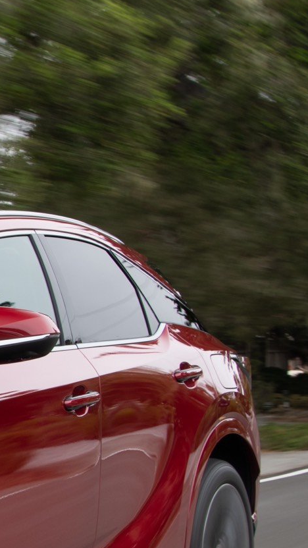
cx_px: -457
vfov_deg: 20.8
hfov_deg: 10.2
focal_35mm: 102
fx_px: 1481
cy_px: 387
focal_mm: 27
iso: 160
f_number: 11
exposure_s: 1/25
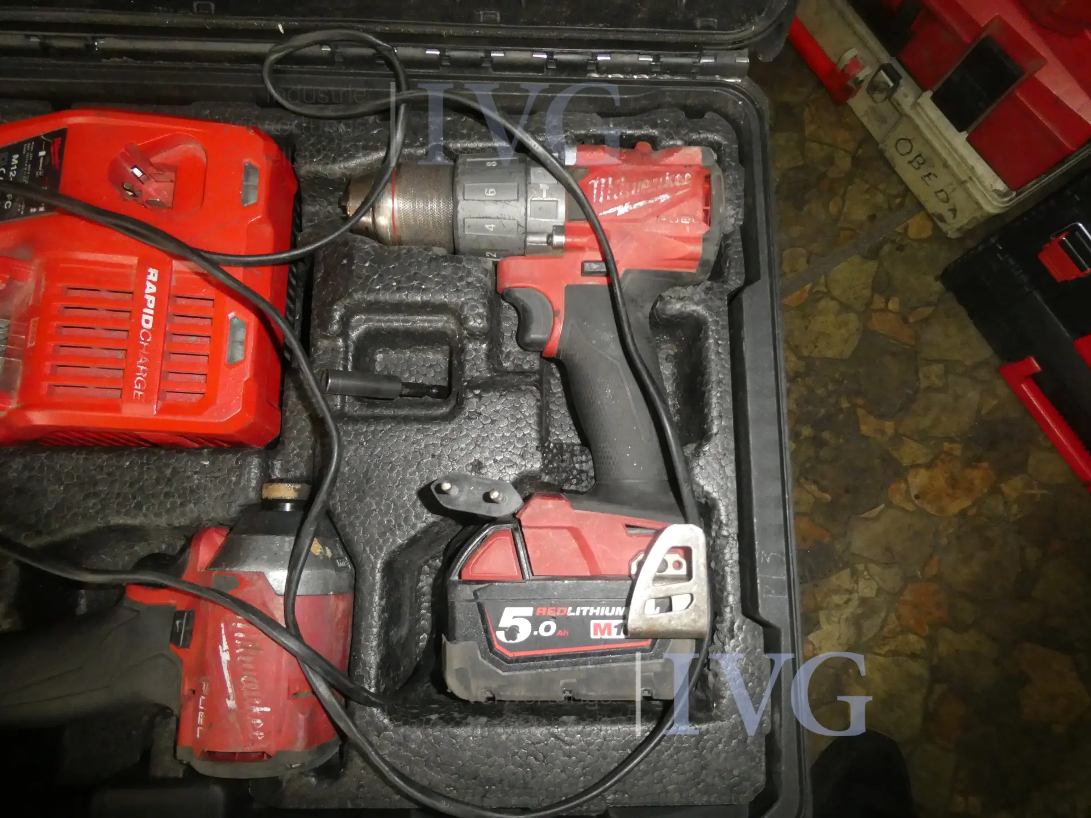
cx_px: 546
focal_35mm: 24
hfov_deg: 71.6
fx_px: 756
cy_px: 409
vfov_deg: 56.8
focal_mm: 4.3
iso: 800
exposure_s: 1/60
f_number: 3.3
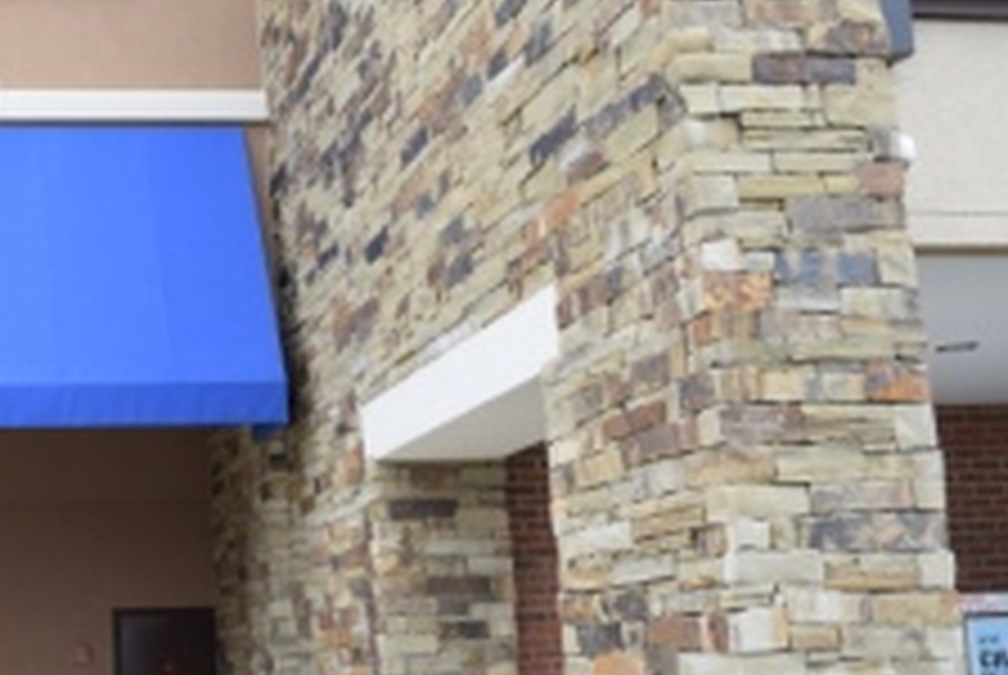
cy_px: 344
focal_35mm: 60
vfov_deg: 22.7
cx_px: 27
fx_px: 1682
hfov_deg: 31.2
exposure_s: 1/160
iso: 400
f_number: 6.3
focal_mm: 20
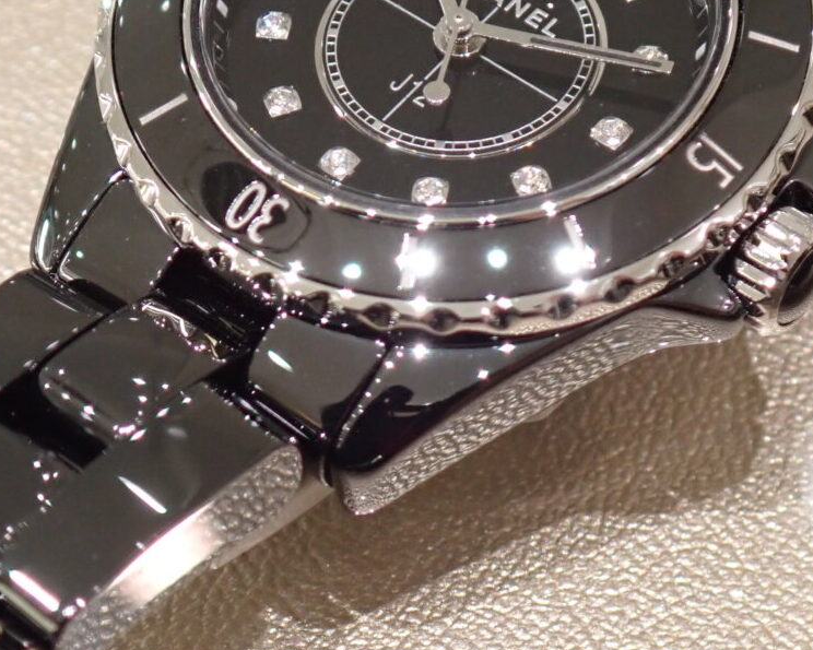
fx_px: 2526
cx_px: 410
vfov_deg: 14.7
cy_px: 327
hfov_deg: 18.3
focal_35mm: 105
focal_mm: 18
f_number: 4.9
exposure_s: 1/100
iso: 640
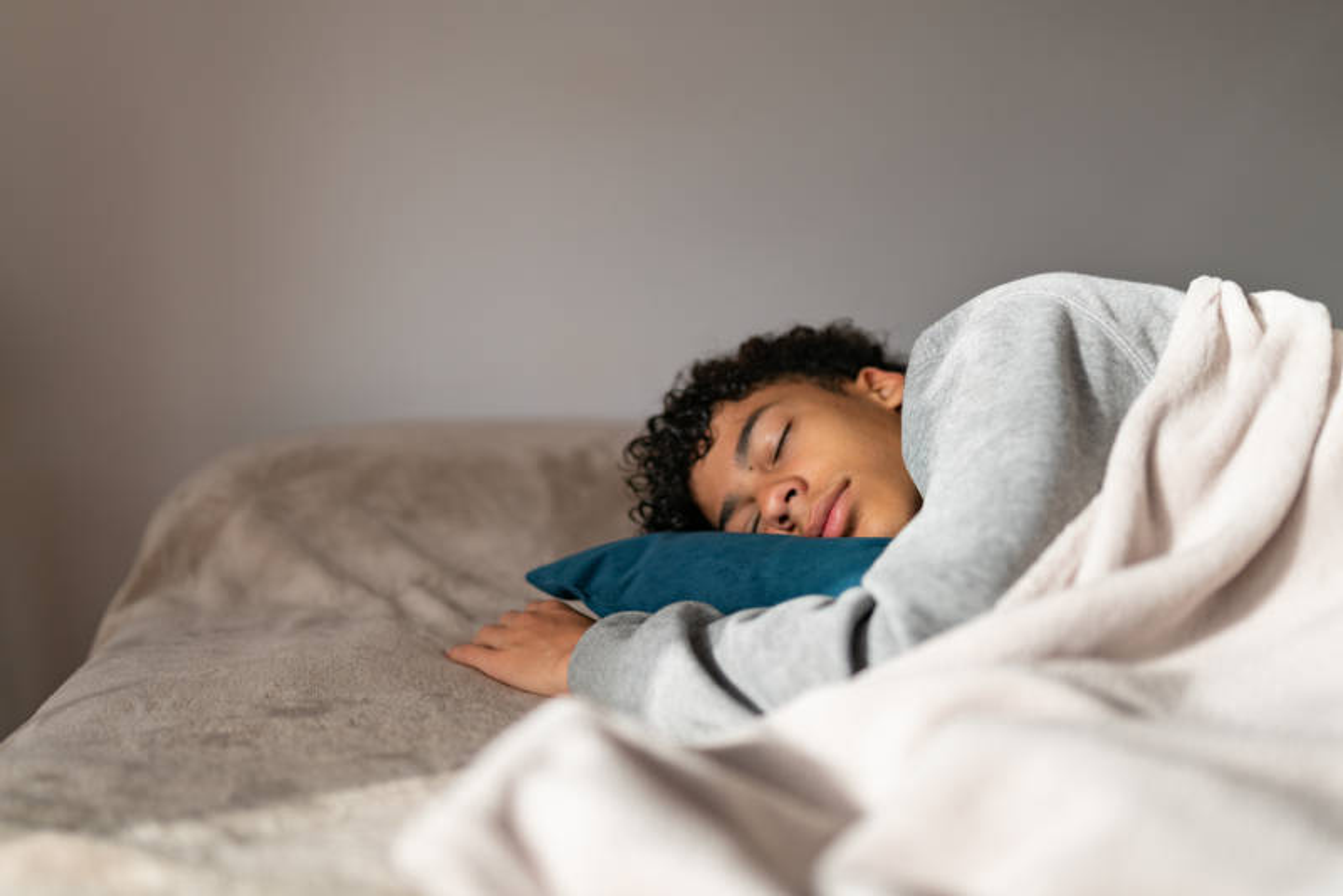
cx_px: 672
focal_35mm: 35
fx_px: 1306
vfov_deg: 37.9
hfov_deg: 54.4
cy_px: 448
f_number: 1.4
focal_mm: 35
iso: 100
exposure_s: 1/800
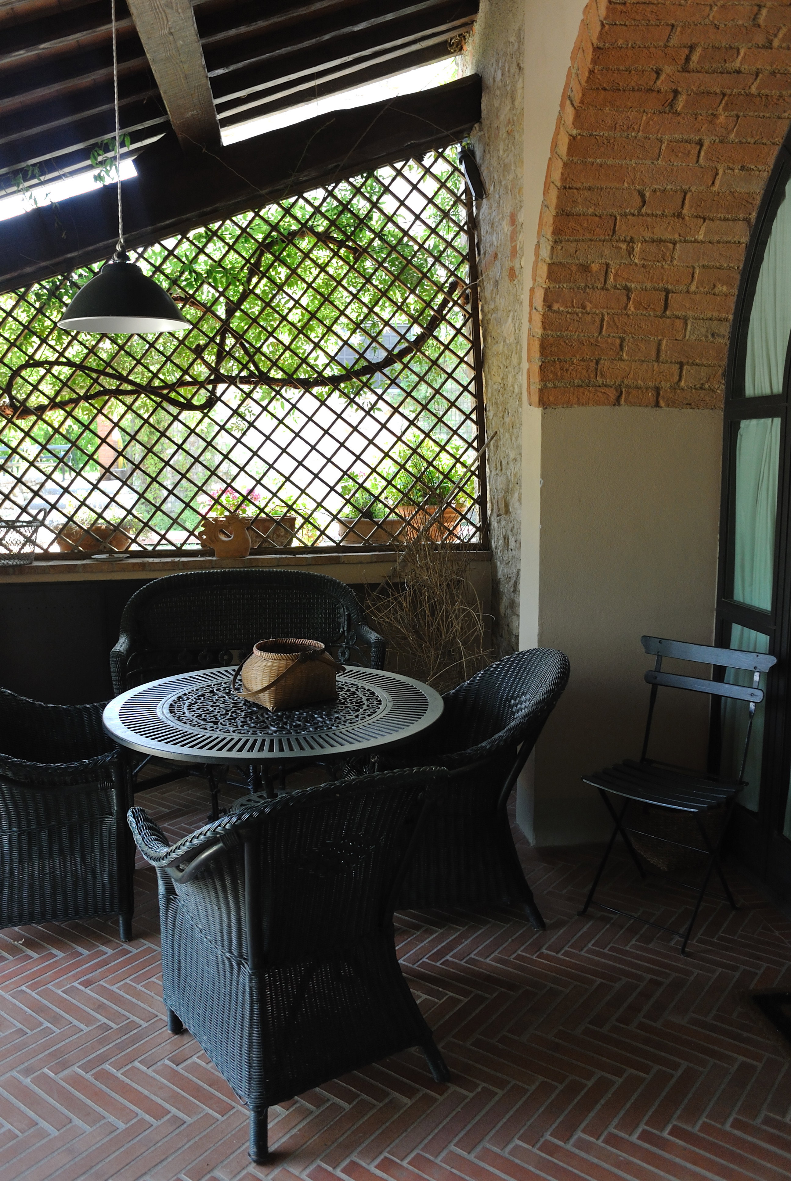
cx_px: 396
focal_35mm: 27
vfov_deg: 67.3
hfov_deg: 48.0
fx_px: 887
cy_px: 590
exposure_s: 1/100
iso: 200
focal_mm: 10
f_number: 2.8
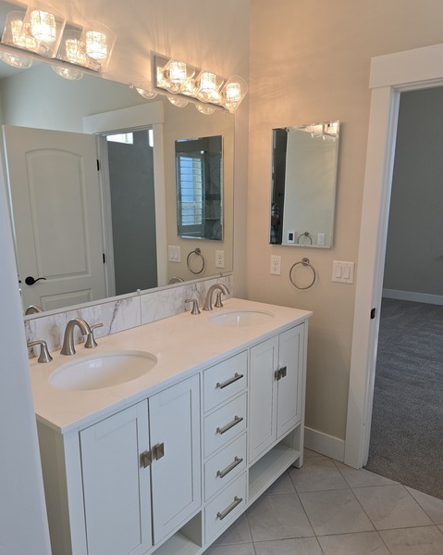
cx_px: 219
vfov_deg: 68.0
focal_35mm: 25
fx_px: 410
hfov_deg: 56.8
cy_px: 294
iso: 32
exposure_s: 1/120
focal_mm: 6.3
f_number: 1.7
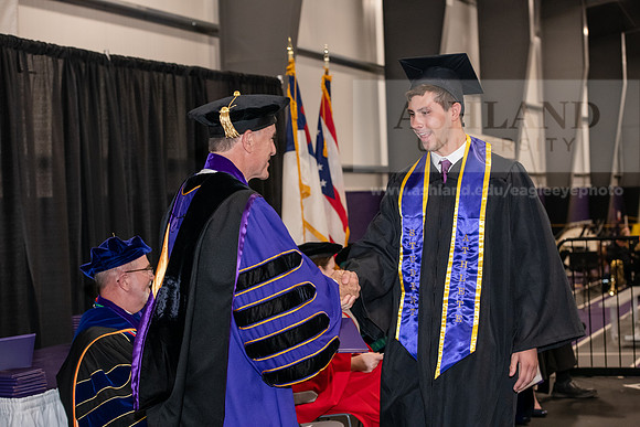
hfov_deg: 28.8
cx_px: 320
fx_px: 1245
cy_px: 214
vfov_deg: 19.5
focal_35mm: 70
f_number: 5
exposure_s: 1/200
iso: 2500
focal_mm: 70
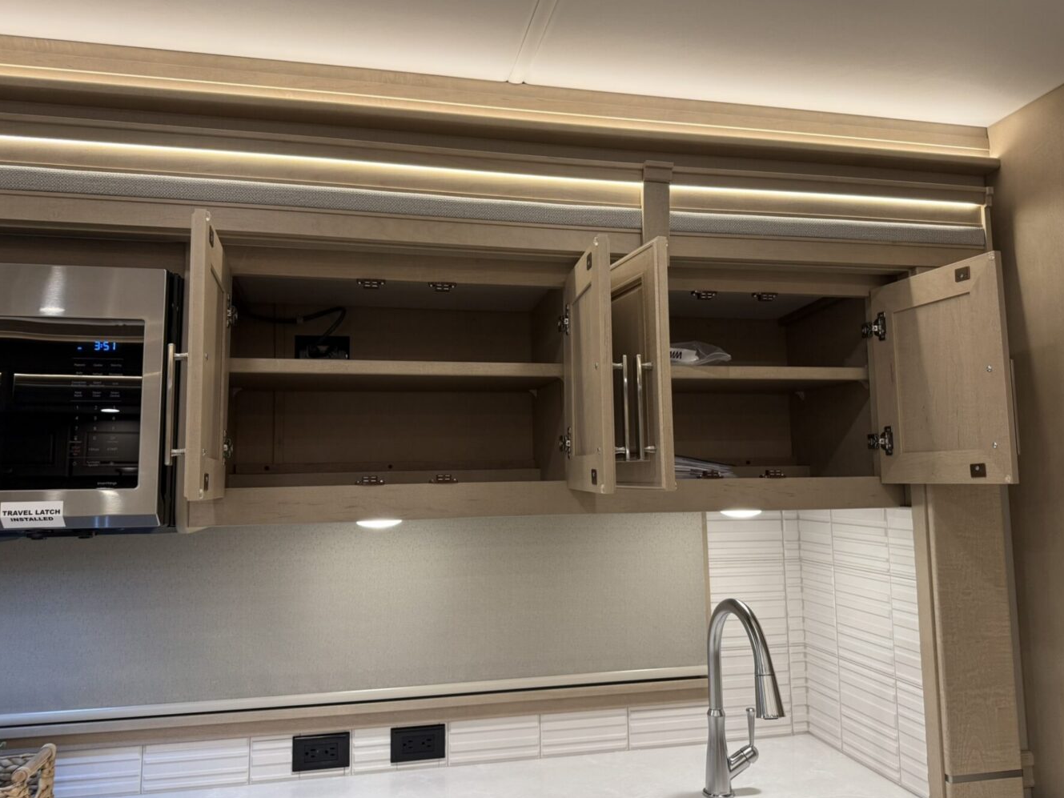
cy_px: 381
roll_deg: +1.8
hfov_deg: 67.3
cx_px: 548
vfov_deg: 53.1
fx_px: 799
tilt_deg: +8.1
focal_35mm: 26
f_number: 1.78
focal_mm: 6.76
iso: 160
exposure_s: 1/60
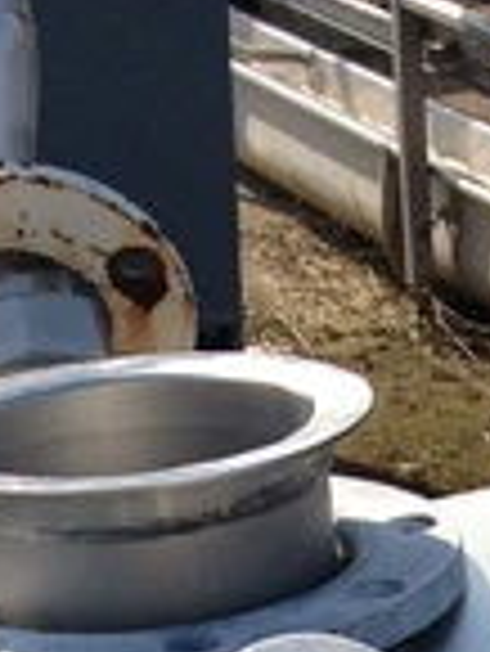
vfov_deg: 9.6
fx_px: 3411
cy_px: 1592
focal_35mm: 181
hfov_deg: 8.2
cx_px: 452
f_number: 2.4
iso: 64
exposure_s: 1/1082
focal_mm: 4.28
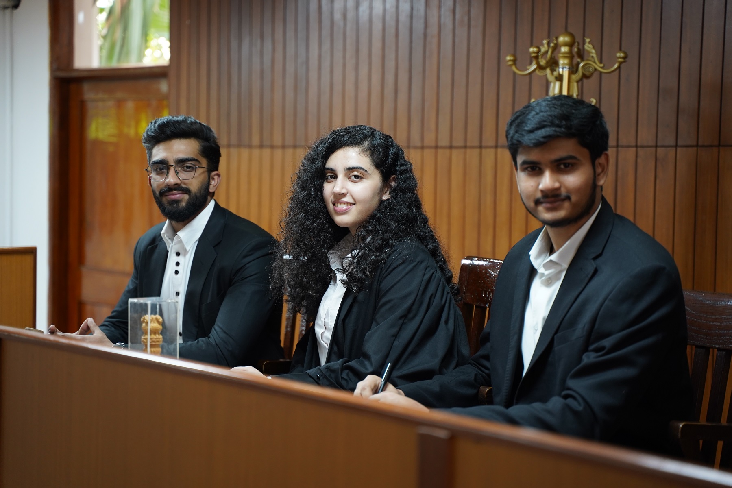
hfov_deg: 27.0
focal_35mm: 75
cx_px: 366
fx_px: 1525
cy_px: 244
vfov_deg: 18.2
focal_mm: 75
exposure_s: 1/100
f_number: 2.8
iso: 1250
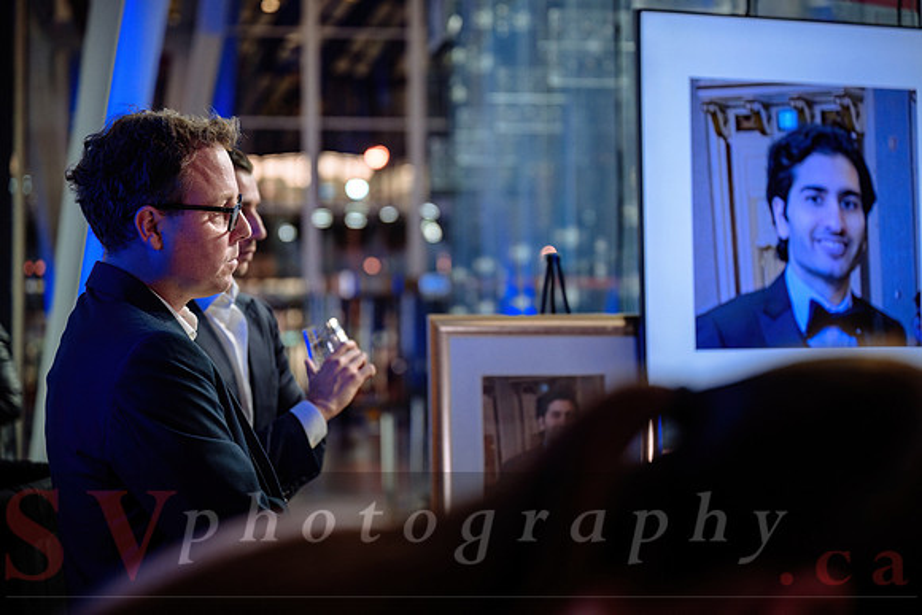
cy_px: 308
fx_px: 1793
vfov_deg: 19.5
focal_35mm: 70
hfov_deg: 28.8
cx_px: 461
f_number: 2.8
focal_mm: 70
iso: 800
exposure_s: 1/100
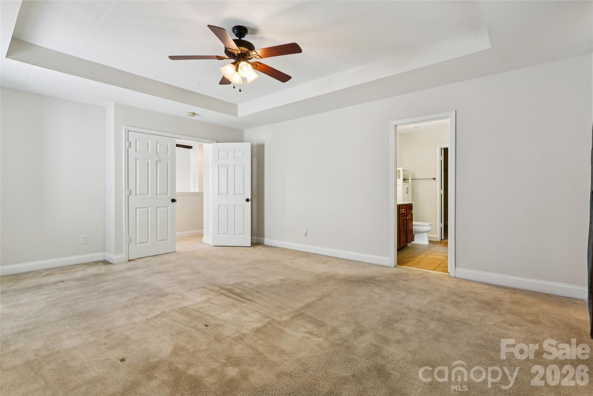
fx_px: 273
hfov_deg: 94.6
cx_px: 296
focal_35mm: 17
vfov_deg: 71.7
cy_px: 198
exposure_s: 1/3.33
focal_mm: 16.6
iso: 200
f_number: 13
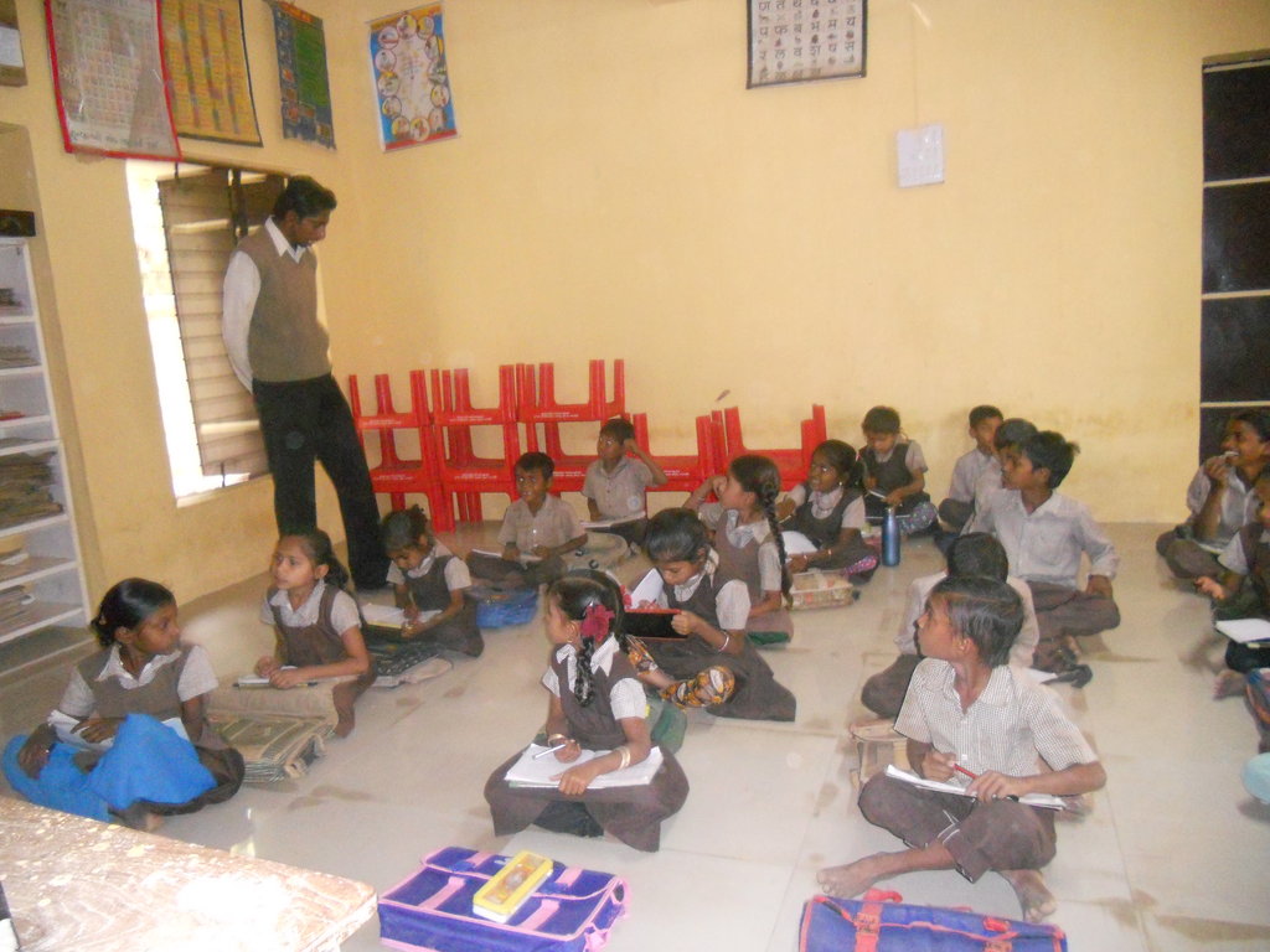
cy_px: 476
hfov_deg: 65.3
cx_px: 635
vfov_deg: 51.4
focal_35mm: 27
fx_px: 991
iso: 800
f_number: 3.2
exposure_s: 1/25
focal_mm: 4.9
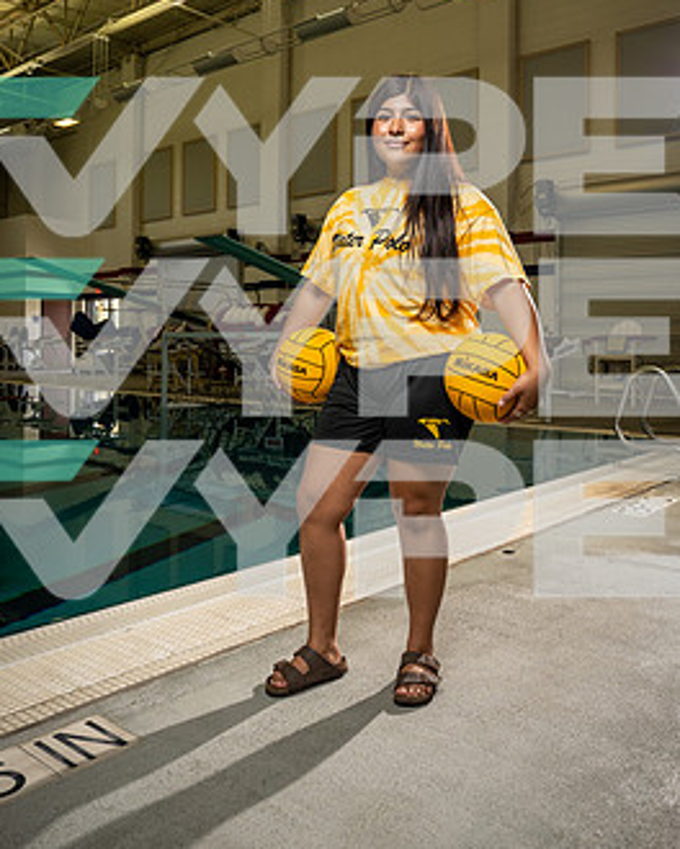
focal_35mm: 32
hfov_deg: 45.8
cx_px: 330
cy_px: 340
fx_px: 805
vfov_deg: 55.3
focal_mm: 25
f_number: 5.6
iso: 640
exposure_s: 1/250
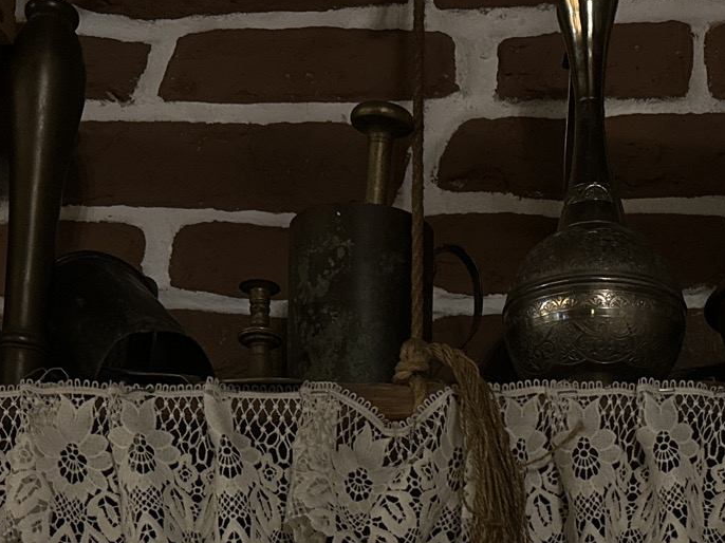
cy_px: 669
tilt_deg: +10.7
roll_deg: -0.7
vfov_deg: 19.6
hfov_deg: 27.5
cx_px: 526
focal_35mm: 70
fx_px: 1466
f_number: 1.78
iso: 1000
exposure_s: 1/57
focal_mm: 6.86
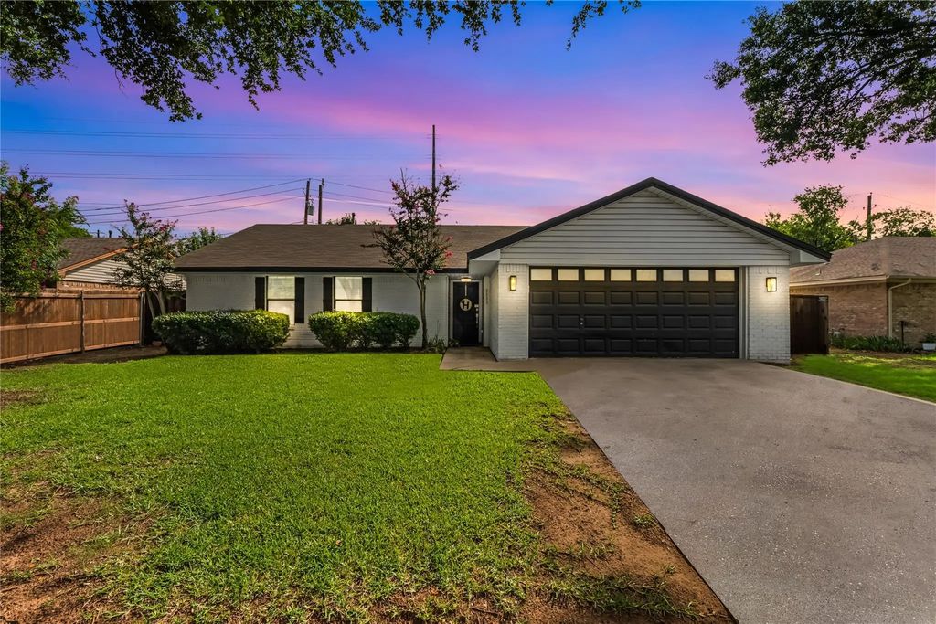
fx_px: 421
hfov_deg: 96.0
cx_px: 468
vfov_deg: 73.1
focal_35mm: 16
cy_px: 312
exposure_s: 1/80
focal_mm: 10.8
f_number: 9
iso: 200
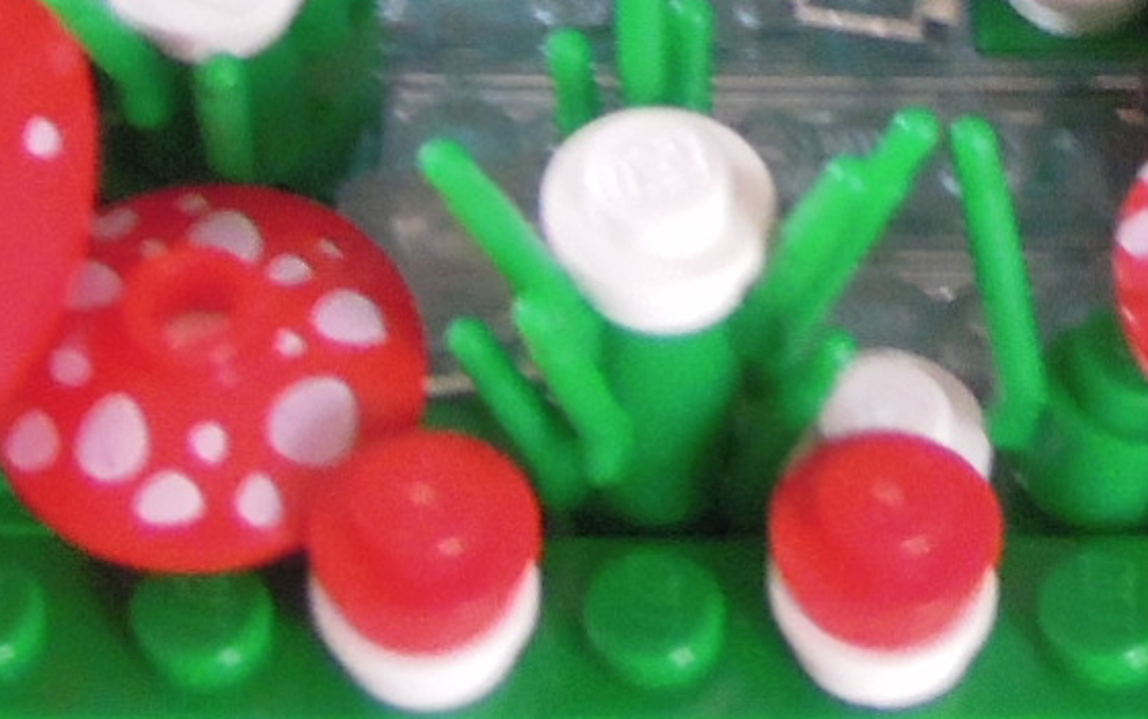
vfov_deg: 5.7
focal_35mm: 221
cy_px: -992
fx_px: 6918
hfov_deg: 9.5
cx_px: 926
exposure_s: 1/6
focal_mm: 8.1
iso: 800
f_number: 2.8
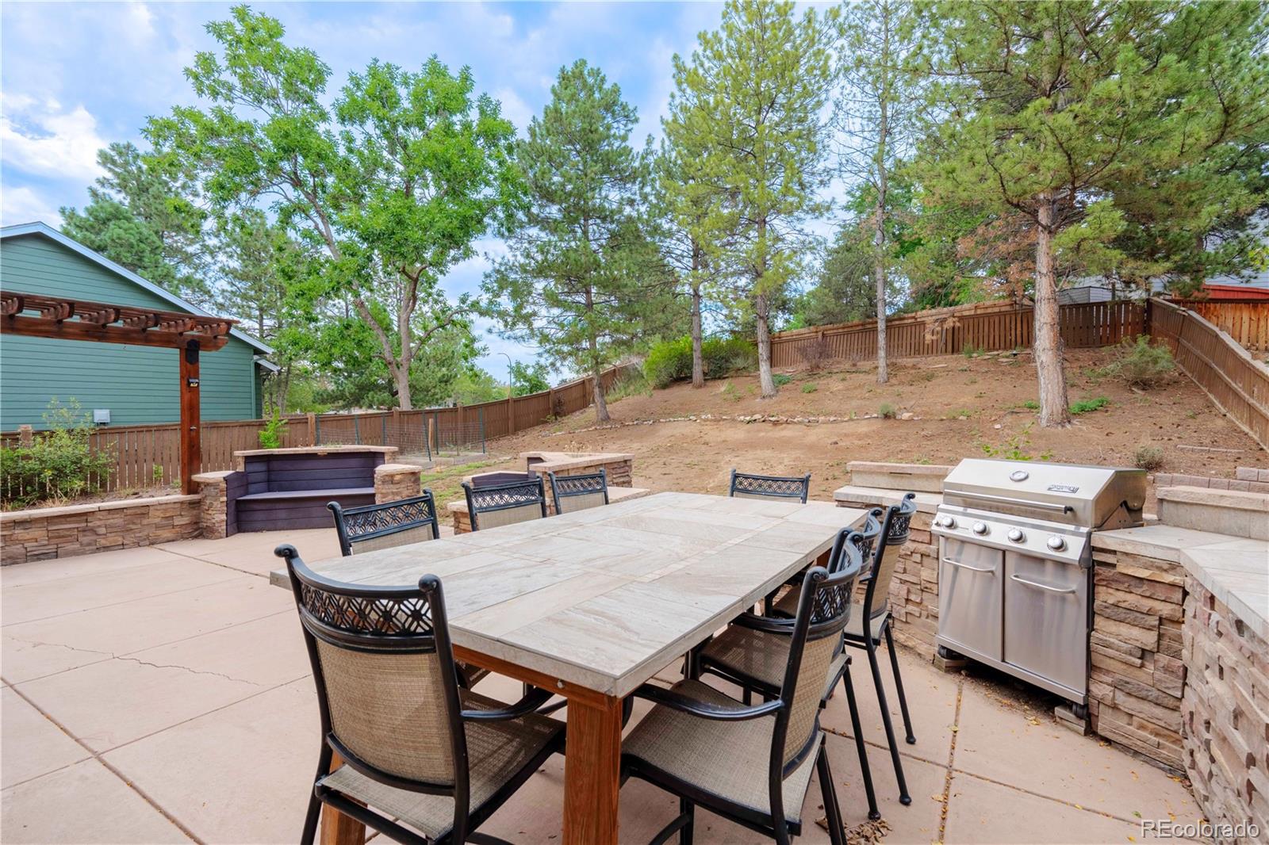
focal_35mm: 16
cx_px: 634
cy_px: 422
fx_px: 564
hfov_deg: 96.7
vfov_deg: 73.7
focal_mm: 16
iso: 64
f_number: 8
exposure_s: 1/1000
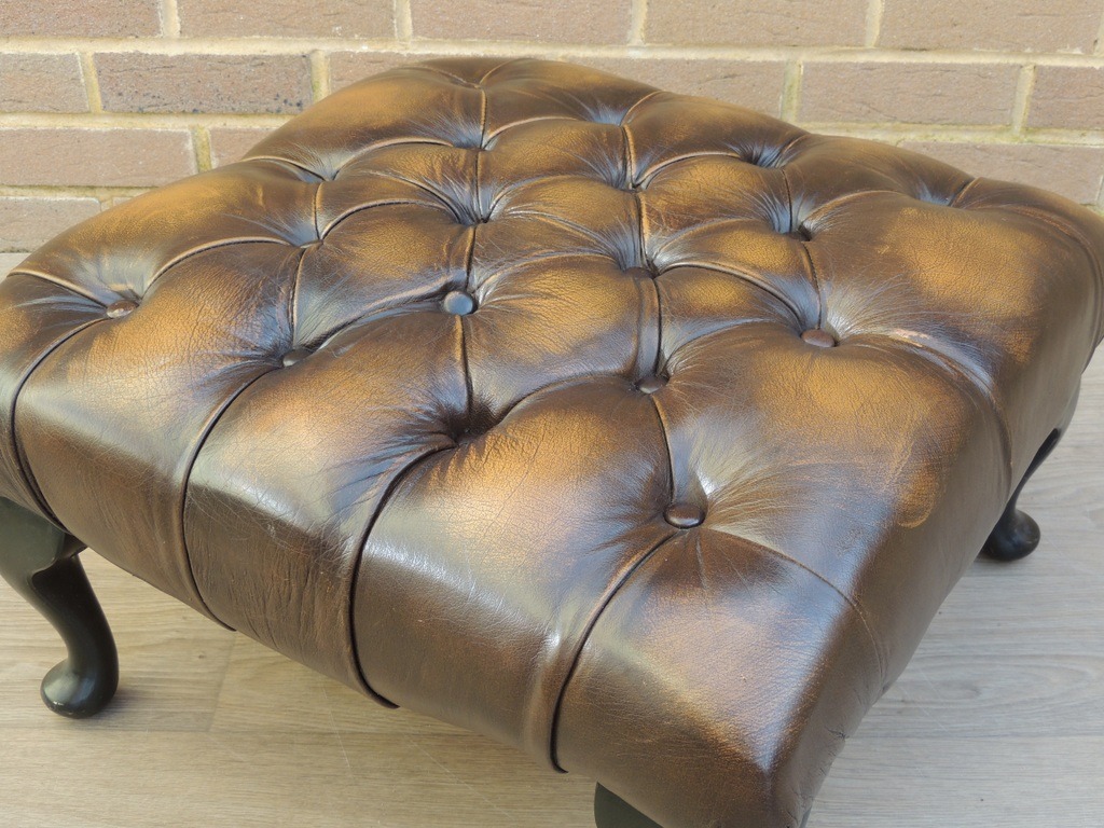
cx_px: 552
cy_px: 414
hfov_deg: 40.4
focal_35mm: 47
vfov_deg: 30.9
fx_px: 1499
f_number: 3.5
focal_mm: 8.3
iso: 100
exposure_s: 1/100
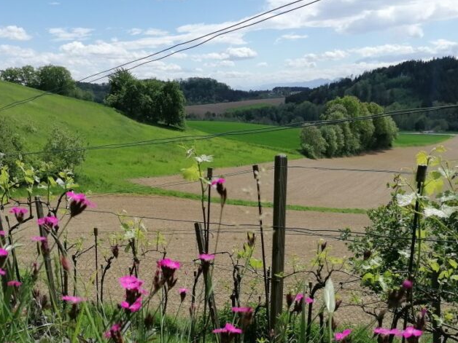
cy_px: 277
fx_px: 582
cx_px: 203
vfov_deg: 31.9
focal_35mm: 44
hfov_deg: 42.9
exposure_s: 1/1887
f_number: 1.8
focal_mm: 4.75
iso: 50
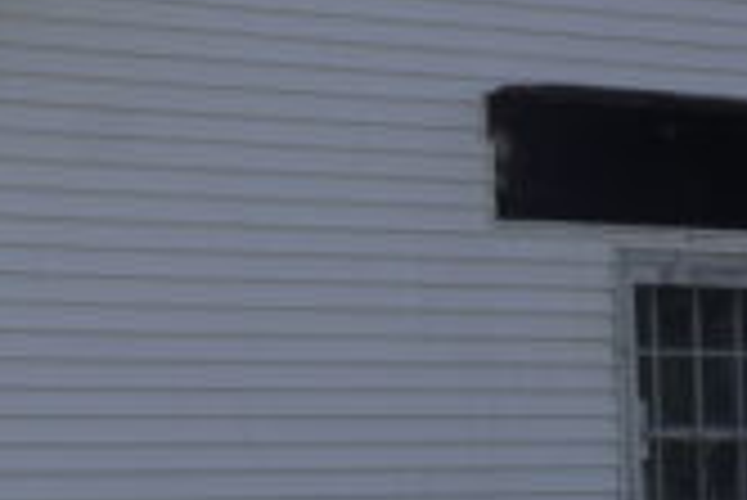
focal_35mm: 240
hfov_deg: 8.4
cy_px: 419
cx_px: -333
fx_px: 4984
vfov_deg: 5.7
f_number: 11
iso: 100
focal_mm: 26
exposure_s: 1/250
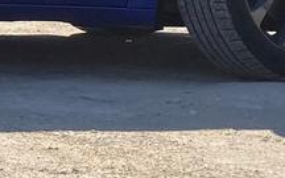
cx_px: -201
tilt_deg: +2.5
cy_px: -127
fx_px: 1367
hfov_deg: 11.2
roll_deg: +0.4
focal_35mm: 176
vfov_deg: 7.3
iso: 20
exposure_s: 1/2114
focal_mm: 3.99
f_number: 1.8
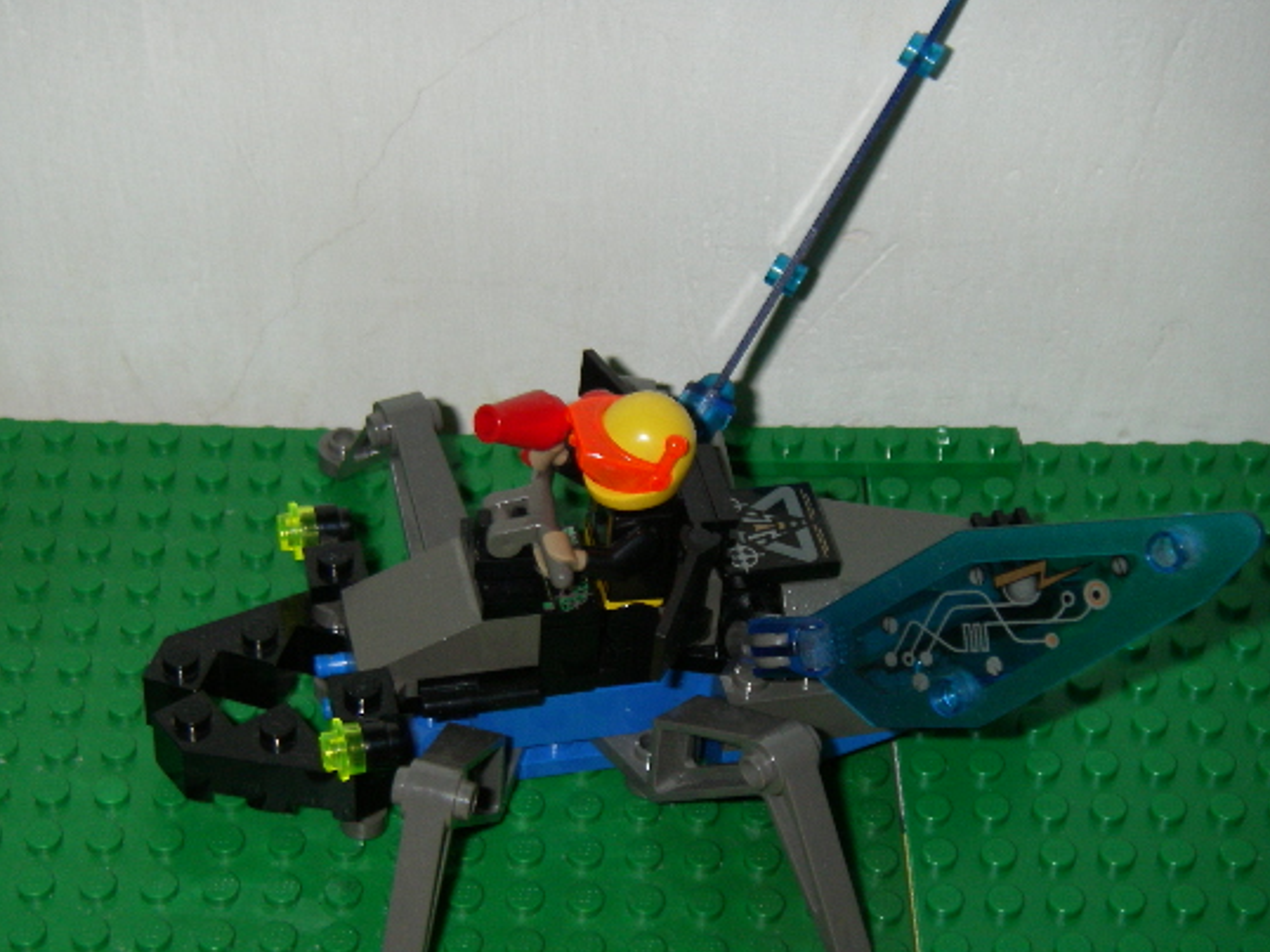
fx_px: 2750
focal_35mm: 75
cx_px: 621
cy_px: 565
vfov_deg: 19.6
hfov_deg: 26.0
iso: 160
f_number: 3.7
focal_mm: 10.5
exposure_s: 1/60
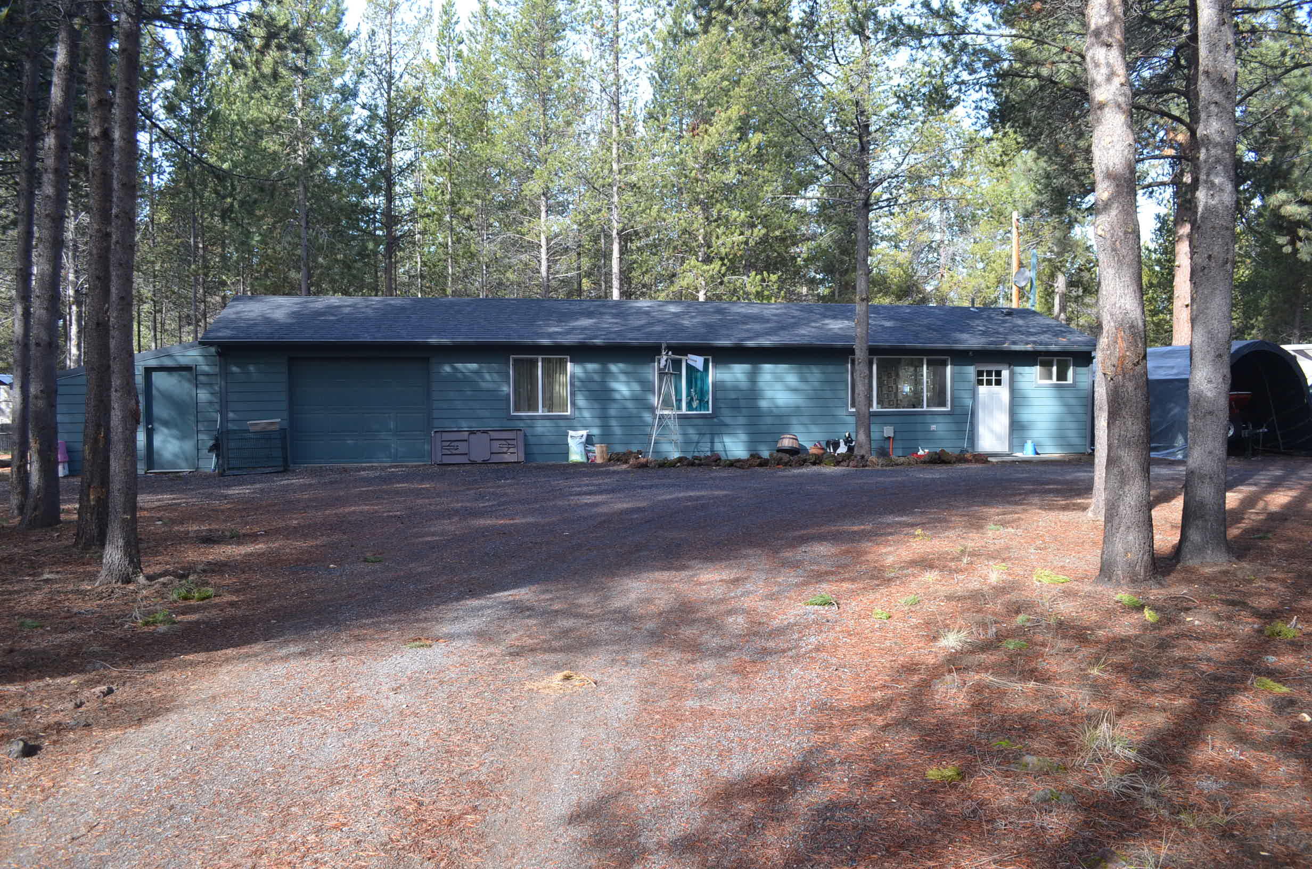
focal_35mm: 27
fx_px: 982
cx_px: 656
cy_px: 434
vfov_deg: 47.7
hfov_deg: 67.5
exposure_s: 1/125
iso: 400
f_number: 5.6
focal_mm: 18
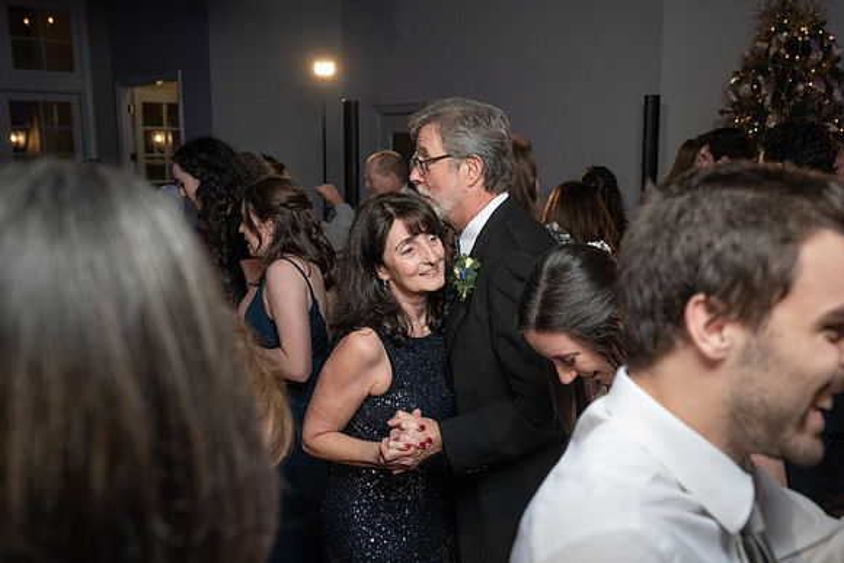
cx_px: 422
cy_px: 282
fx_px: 938
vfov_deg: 33.4
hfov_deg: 48.4
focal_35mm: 40
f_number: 5
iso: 2000
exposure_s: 1/200
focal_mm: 40
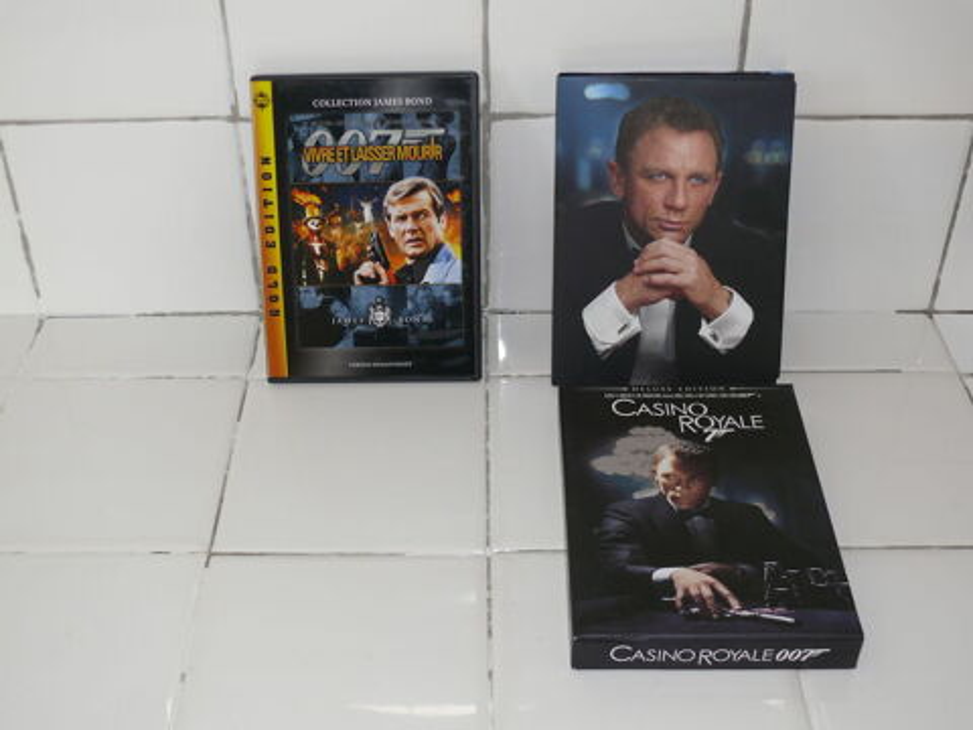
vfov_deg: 32.2
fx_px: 1265
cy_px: 365
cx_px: 486
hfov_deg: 42.1
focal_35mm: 45
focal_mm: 8.9
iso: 100
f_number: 2.8
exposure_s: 1/30
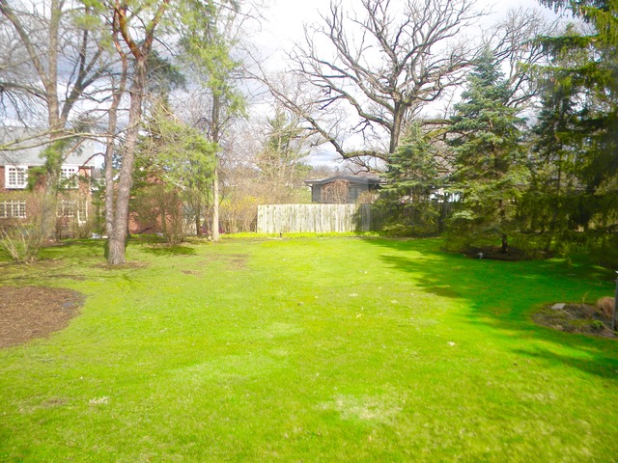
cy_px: 232
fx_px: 500
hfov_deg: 63.4
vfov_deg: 49.7
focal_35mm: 28
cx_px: 309
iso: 80
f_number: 3.5
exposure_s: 1/602
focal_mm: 5
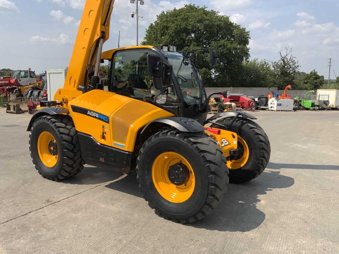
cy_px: 127
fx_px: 284
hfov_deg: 61.7
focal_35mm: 29
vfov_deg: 48.2
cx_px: 170
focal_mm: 3
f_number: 1.8
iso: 16
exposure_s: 1/1984
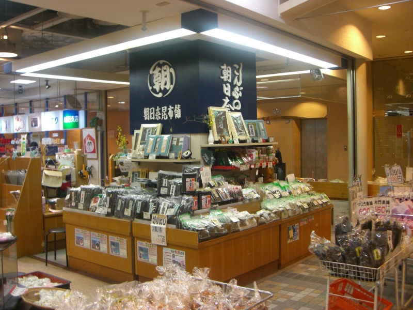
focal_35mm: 38
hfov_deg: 49.0
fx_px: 453
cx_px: 206
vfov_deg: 37.7
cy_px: 155
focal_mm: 6.2
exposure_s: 1/30
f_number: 2.7
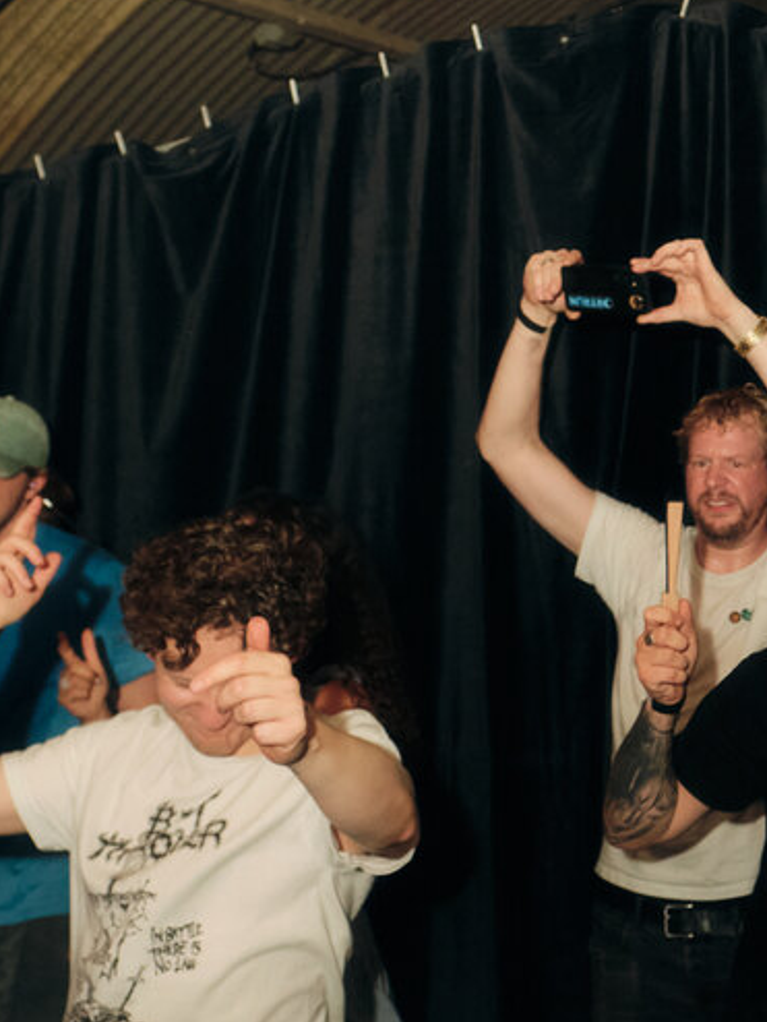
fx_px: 1653
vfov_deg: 34.2
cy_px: 399
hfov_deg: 25.4
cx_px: 672
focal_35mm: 56
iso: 3200
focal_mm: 16
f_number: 3.6
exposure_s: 1/180
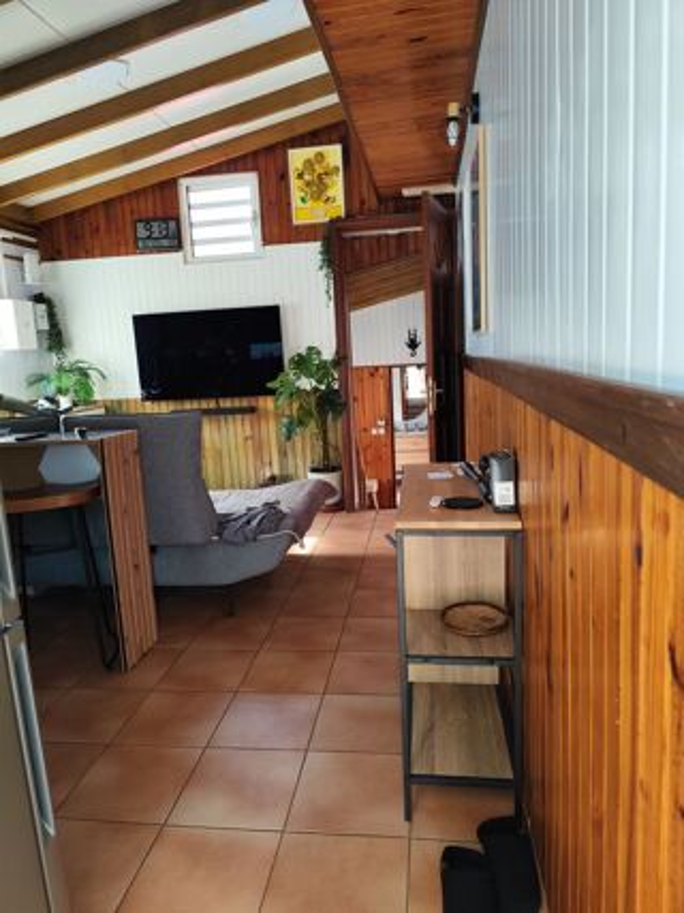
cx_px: 342
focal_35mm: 23
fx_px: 606
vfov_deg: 73.9
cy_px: 456
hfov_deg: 58.9
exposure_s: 1/100
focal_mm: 6.19
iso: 400
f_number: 1.65
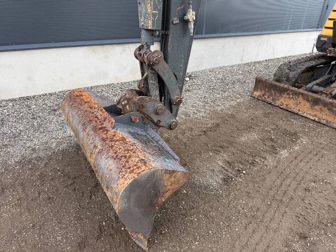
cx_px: 168
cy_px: 126
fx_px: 233
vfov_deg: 56.8
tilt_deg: -25.3
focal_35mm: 24
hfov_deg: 71.6
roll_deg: -1.1
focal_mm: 6.76
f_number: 1.78
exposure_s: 1/514
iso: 80
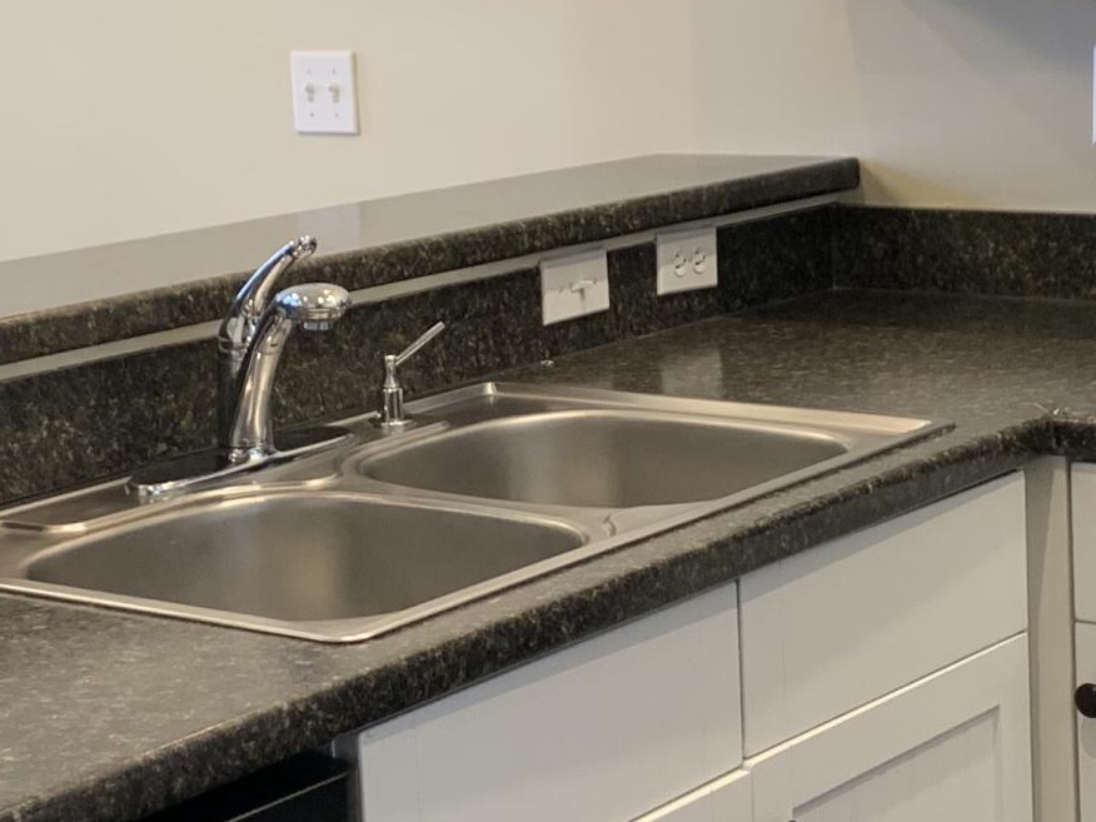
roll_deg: +2.7
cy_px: 334
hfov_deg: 22.0
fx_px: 2818
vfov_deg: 16.6
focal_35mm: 89
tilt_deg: -7.8
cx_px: 661
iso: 80
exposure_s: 1/60
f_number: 1.8
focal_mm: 4.25
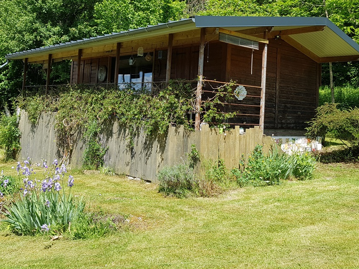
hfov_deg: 50.1
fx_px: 384
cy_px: 85
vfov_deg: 38.1
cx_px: 182
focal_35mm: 37
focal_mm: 4.2
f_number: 1.7
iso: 40
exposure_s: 1/1048
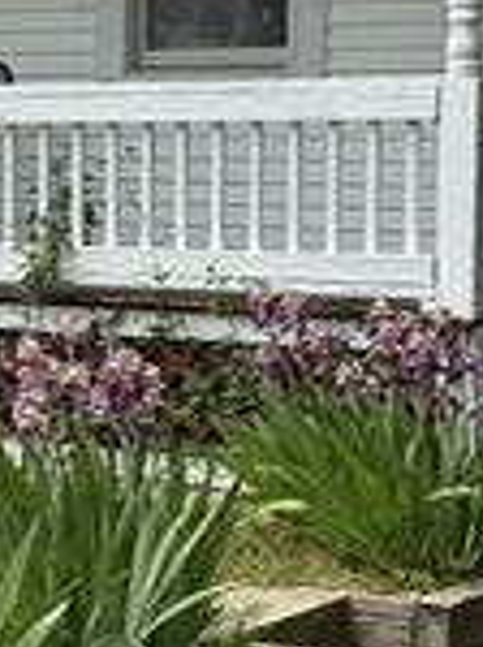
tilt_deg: -0.5
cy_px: 220
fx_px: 2295
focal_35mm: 123
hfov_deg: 11.7
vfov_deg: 16.0
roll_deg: -1.0
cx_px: -151
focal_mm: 6.76
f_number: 1.78
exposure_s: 1/3802
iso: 80
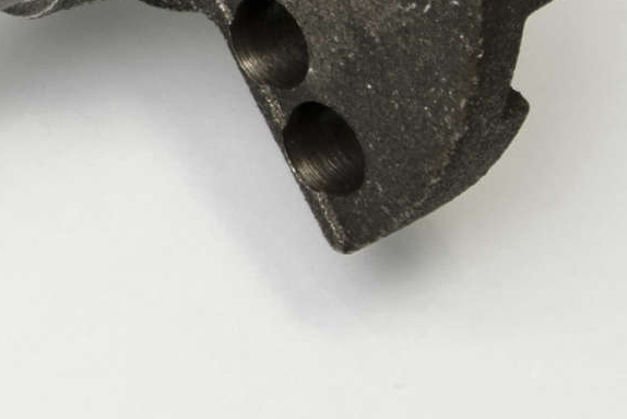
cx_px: -494
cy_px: -249
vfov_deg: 6.2
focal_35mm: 219
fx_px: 3816
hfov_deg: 9.0
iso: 100
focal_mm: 35
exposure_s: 1/2
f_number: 20
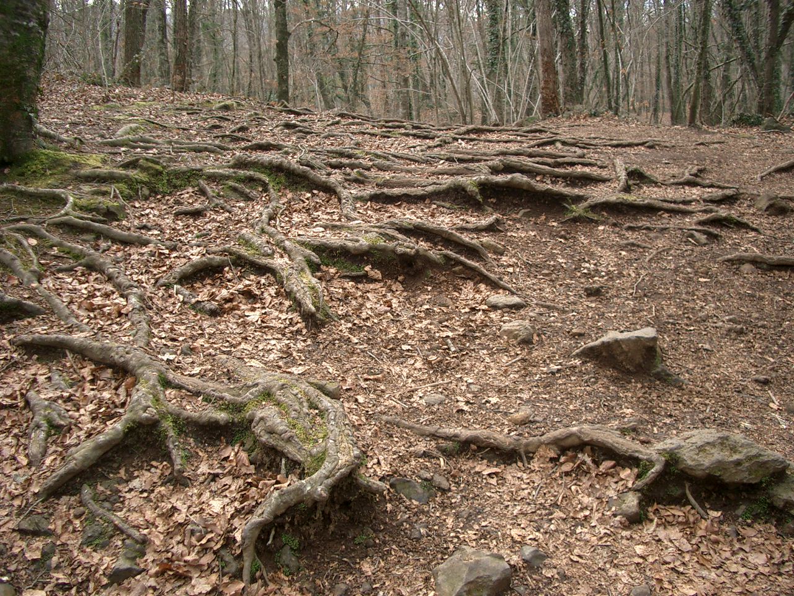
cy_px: 298
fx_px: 803
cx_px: 397
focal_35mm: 35
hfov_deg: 52.6
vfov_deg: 40.7
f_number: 2.6
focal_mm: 5.8
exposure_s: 1/125
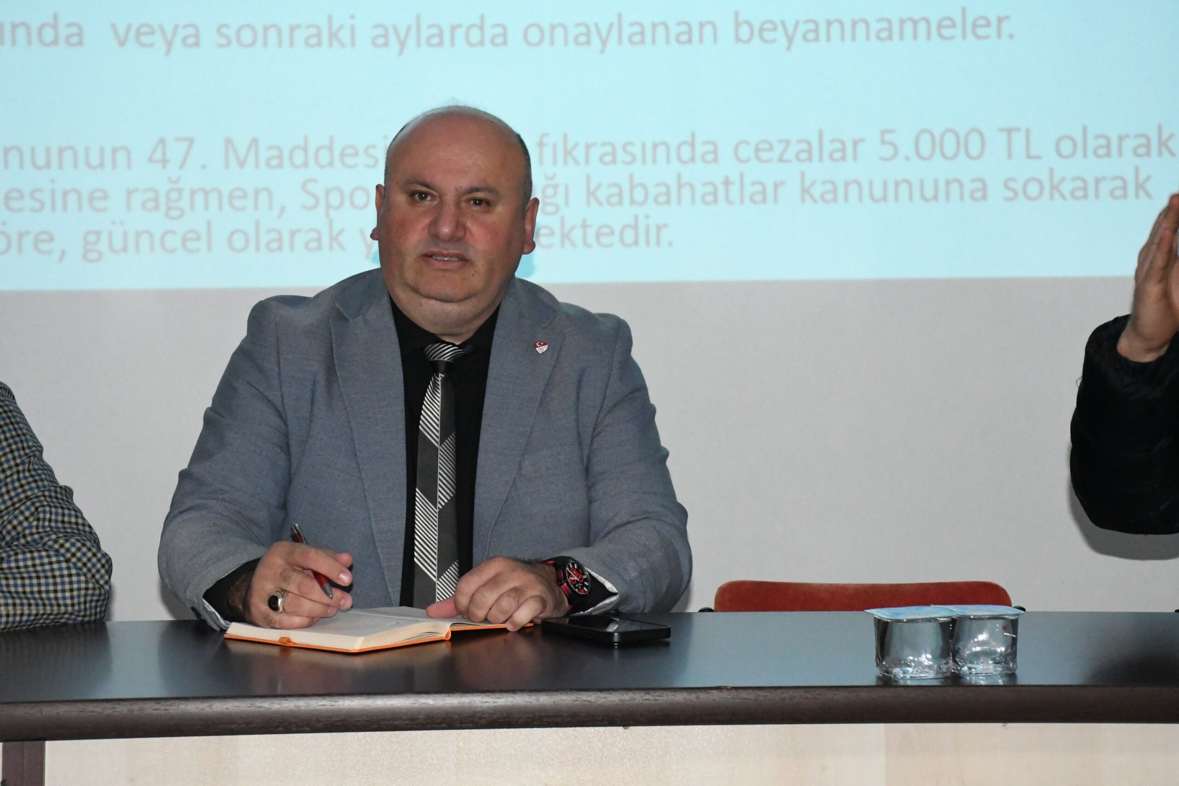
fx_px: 2947
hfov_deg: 22.6
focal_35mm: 90
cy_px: 393
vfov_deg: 15.2
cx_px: 590
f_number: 9
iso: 10000
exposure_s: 1/125
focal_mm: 60
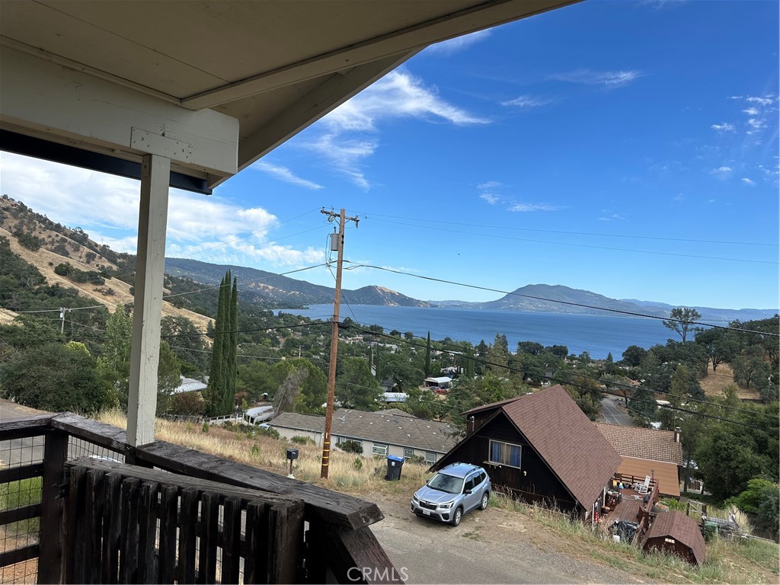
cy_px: 292
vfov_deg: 56.8
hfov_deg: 71.6
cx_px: 390
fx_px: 541
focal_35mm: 24
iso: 80
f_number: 1.78
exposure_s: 1/3597
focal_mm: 6.86
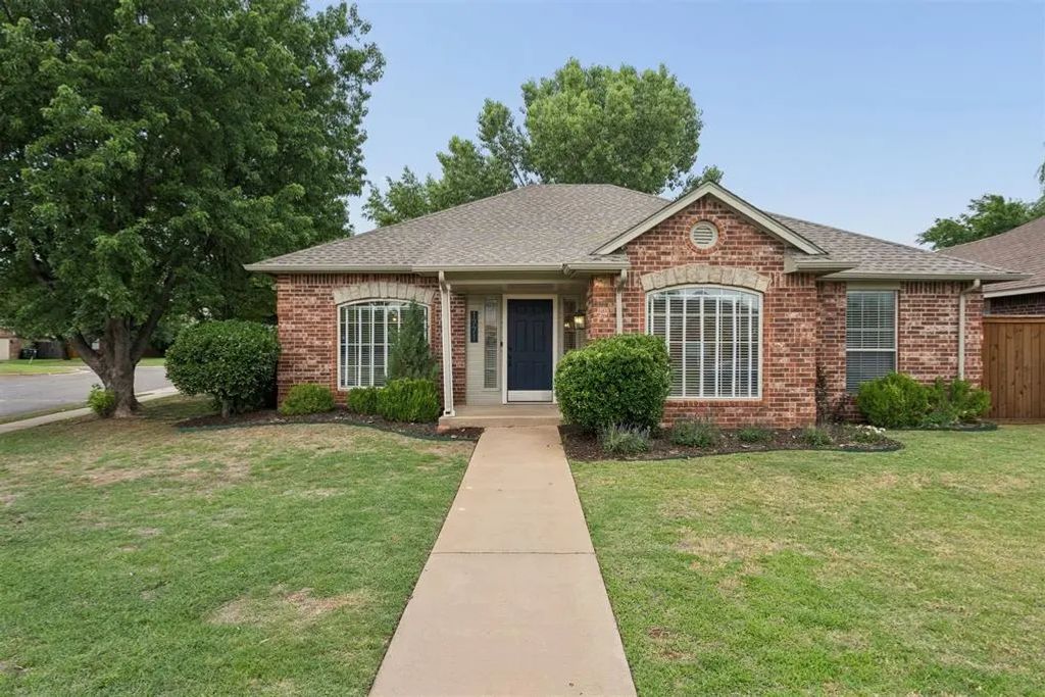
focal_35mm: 21
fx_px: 610
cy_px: 348
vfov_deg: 59.5
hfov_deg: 81.2
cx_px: 522
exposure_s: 1/100
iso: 200
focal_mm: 21
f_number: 8
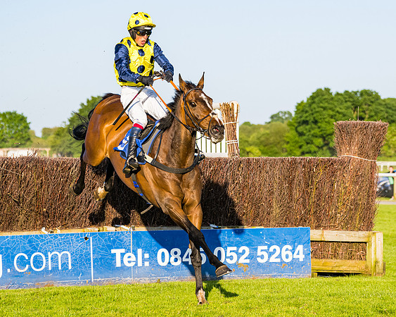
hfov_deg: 12.2
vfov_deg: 9.8
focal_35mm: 158
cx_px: 233
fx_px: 1854
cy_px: 173
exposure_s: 1/2500
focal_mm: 95
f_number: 4
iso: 400
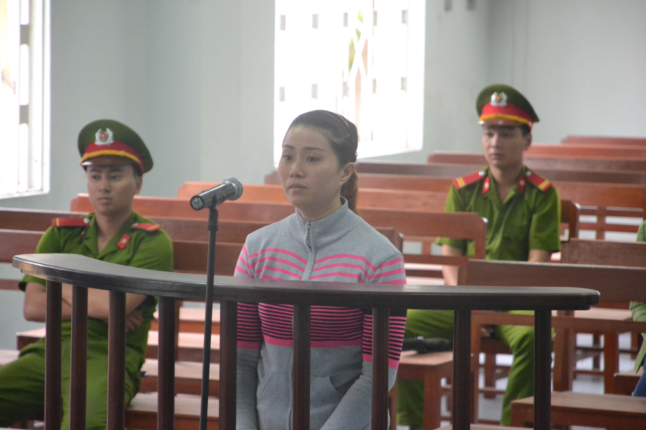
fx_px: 3633
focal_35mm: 202
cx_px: 323
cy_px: 215
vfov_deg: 6.8
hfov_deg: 10.2
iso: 3200
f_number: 5.6
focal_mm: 135
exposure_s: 1/100
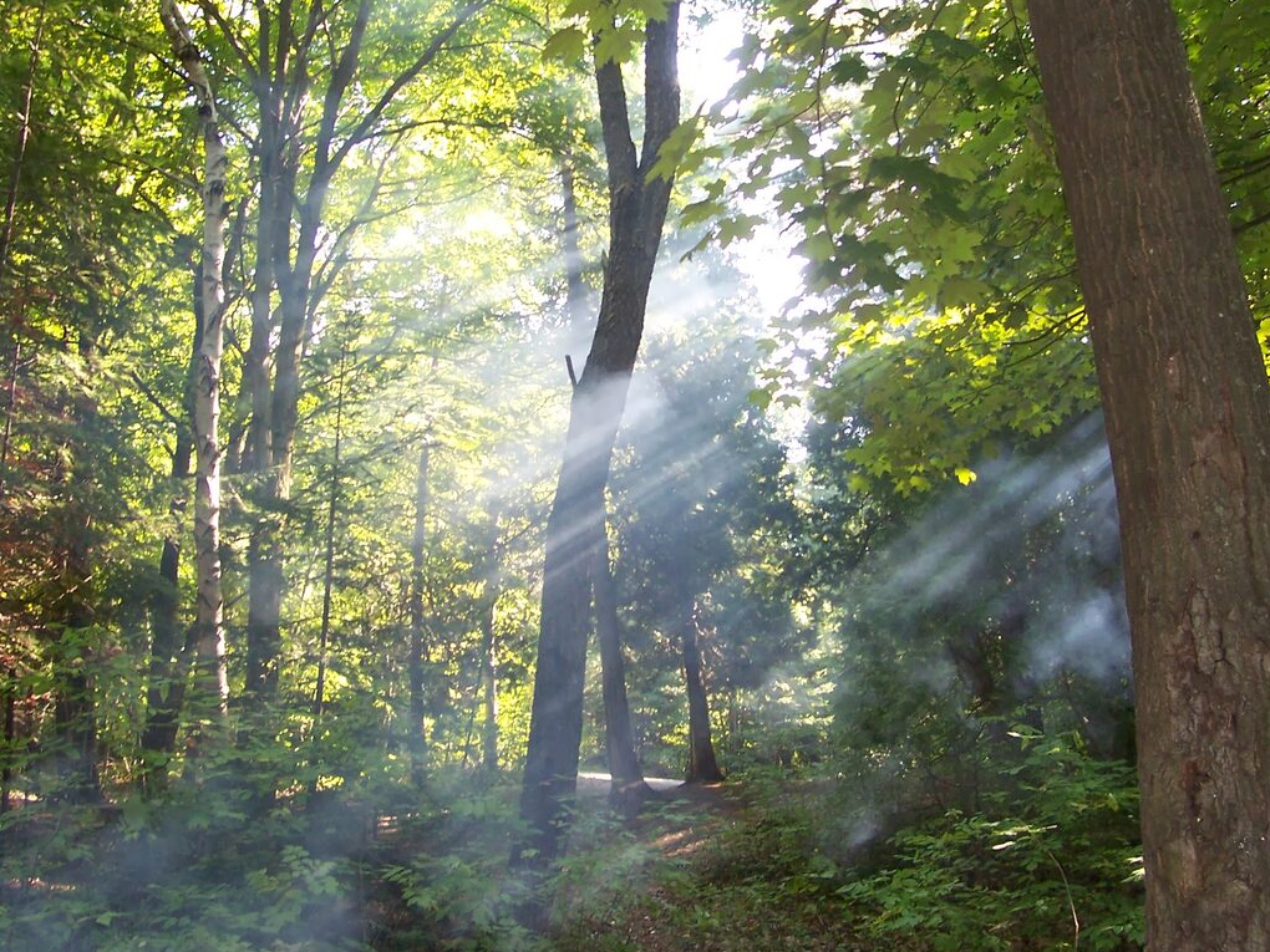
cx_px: 646
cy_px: 396
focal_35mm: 40
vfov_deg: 35.9
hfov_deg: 46.8
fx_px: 1468
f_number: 2.7
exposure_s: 1/60
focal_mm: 5.6
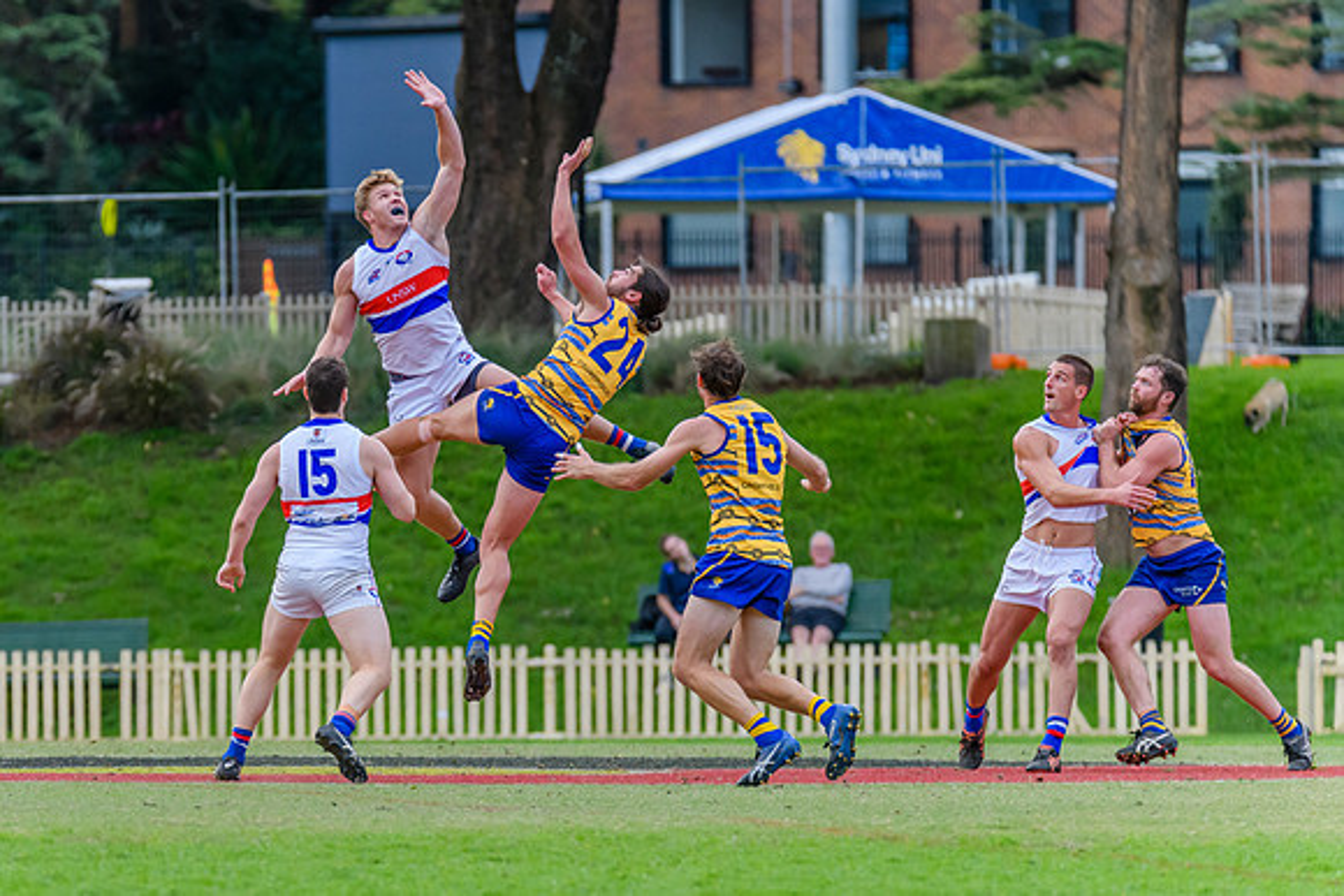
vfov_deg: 2.9
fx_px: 17510
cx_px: 492
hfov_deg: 4.4
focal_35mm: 469
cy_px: 488
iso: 2500
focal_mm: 360
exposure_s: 1/1600
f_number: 6
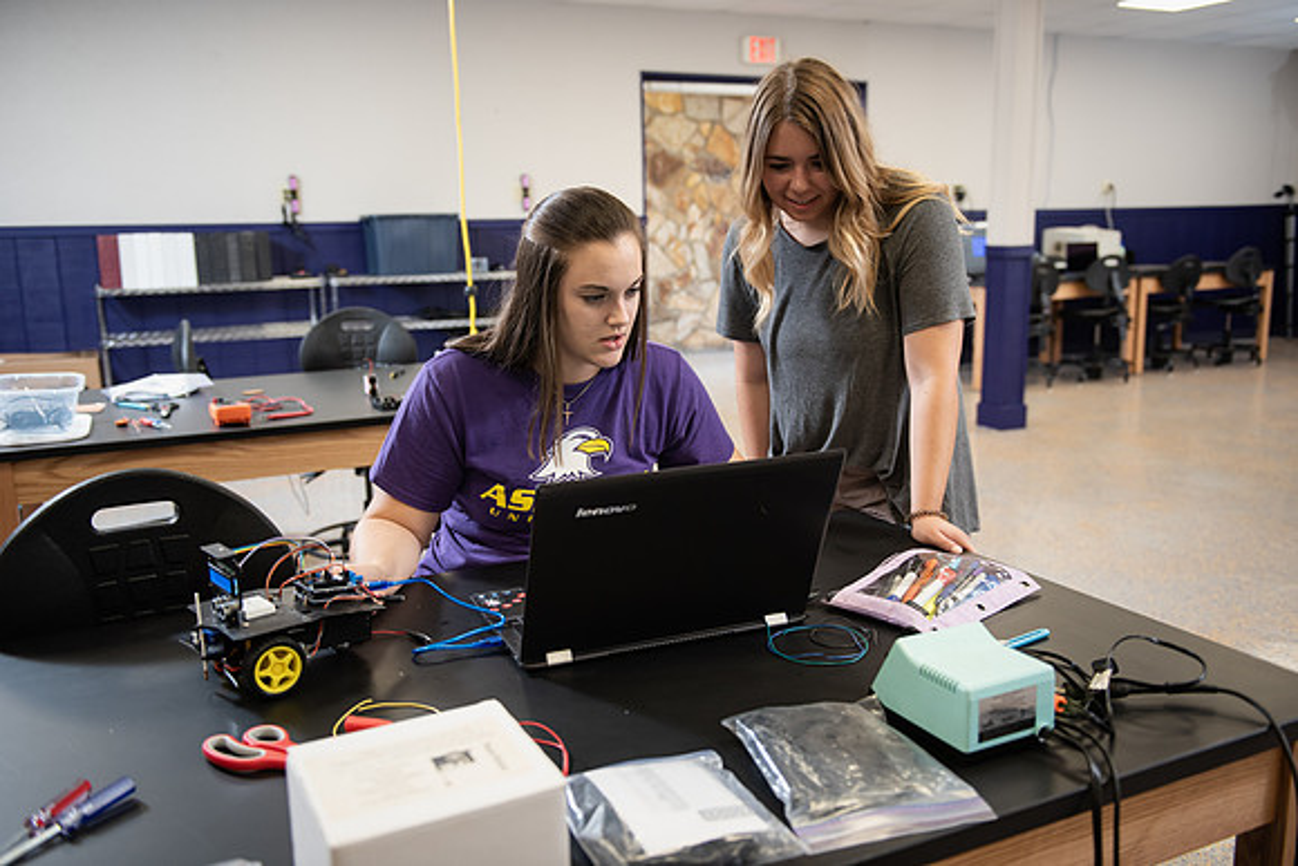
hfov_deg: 58.7
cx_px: 649
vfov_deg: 41.1
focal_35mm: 32
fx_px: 1154
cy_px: 433
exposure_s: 1/200
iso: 640
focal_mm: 32
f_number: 3.2
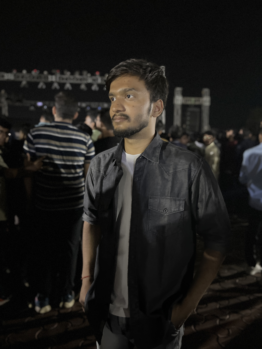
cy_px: 174
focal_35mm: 26
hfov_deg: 53.1
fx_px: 262
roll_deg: +1.5
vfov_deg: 67.3
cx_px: 131
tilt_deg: -6.0
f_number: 1.6
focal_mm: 5.1
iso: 1000
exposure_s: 1/17
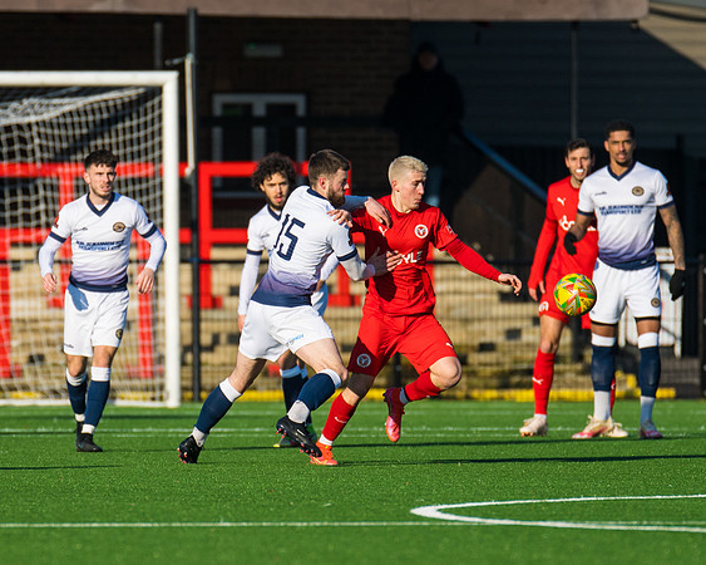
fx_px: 13859
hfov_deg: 2.9
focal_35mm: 664
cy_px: 294
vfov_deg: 2.3
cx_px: 227
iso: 400
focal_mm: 330
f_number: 4
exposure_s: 1/3200
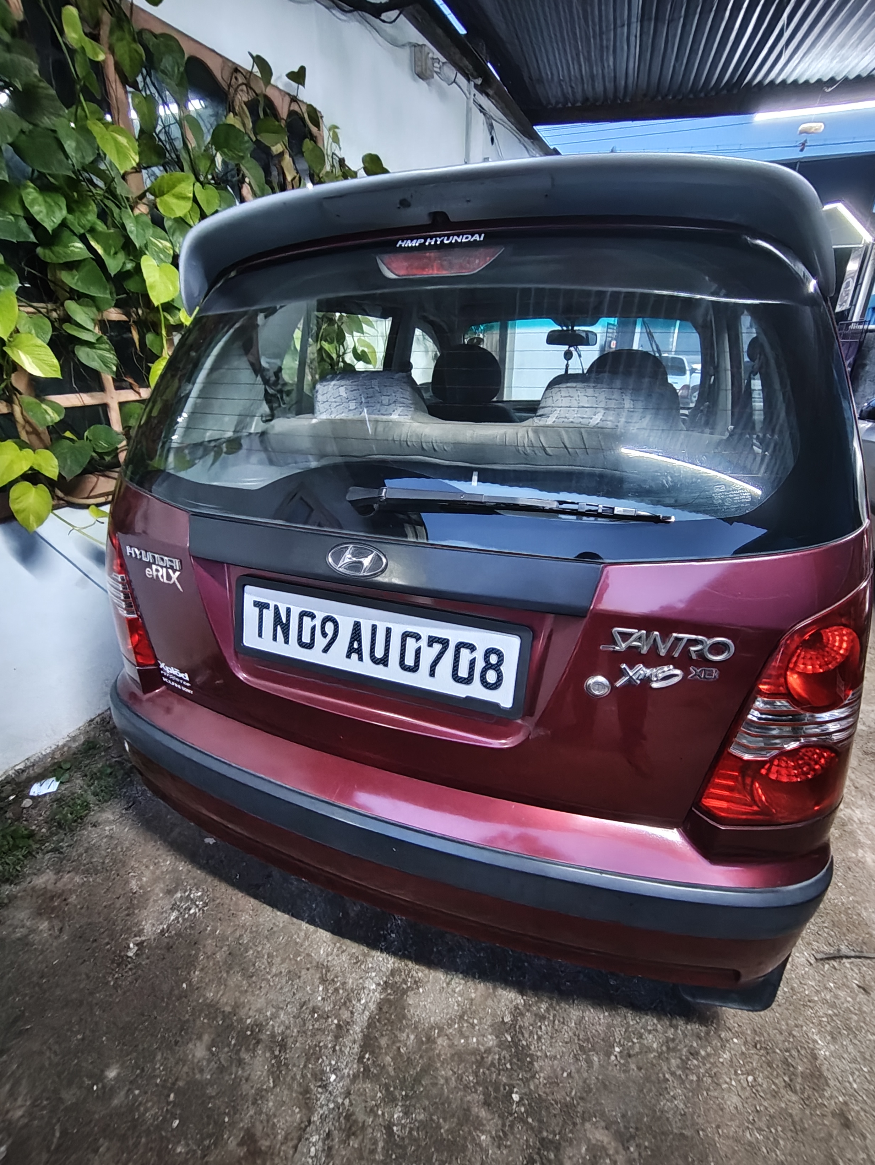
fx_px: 505
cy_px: 582
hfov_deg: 81.8
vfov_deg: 98.1
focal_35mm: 15
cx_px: 438
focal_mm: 1.64
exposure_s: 1/16.7
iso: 2775
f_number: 2.2
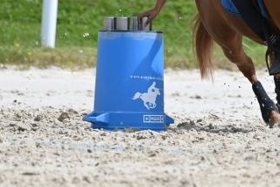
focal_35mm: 999
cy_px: -7
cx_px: 209
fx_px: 7766
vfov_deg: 1.4
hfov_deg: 2.1
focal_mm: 400
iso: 280
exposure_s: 1/1250
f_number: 5.6
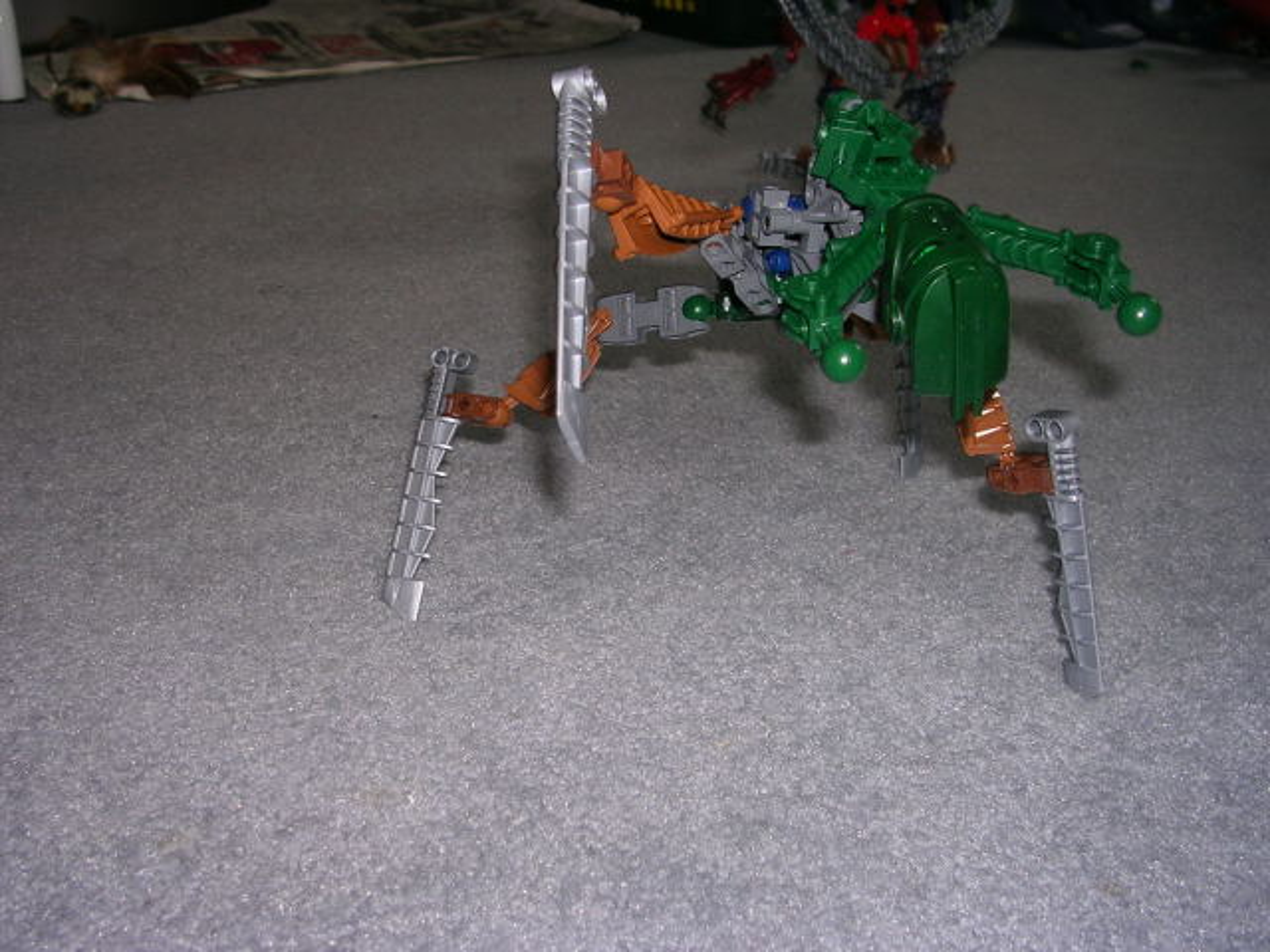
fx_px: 1394
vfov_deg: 37.7
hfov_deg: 49.0
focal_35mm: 38
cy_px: 476
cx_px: 635
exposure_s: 1/60.1
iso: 50
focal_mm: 5.8
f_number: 2.8
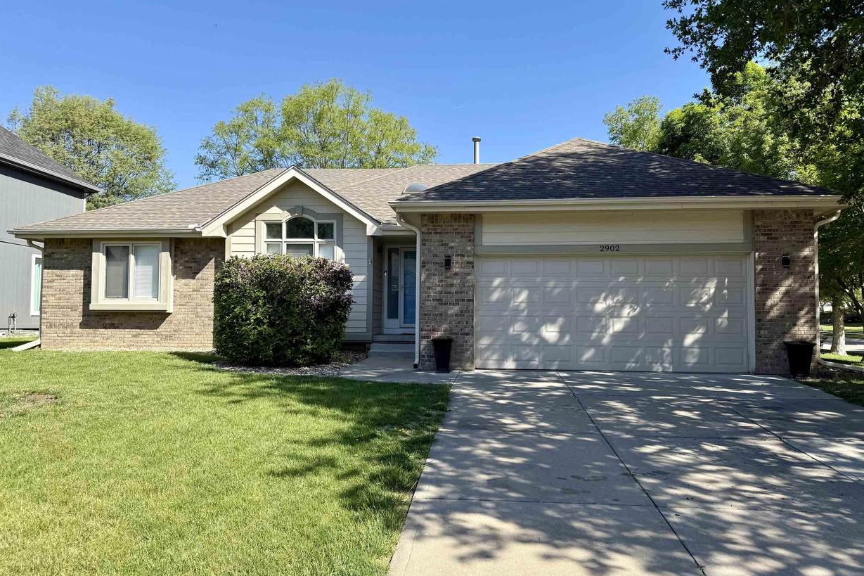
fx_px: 624
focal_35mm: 26
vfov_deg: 49.5
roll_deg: -0.1
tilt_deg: +3.0
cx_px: 446
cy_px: 300
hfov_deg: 69.4
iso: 80
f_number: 1.78
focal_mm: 6.76
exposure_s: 1/2370
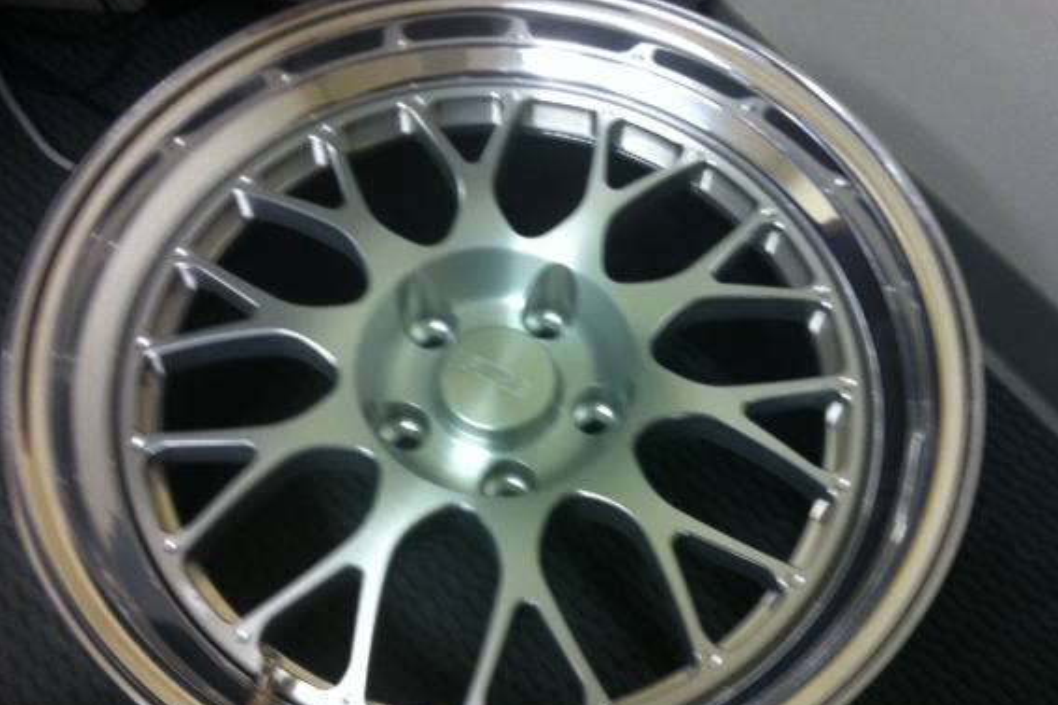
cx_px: 522
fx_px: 1205
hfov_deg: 47.4
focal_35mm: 41
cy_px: 401
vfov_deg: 32.6
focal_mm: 3.85
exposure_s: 1/15
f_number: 2.8
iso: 160
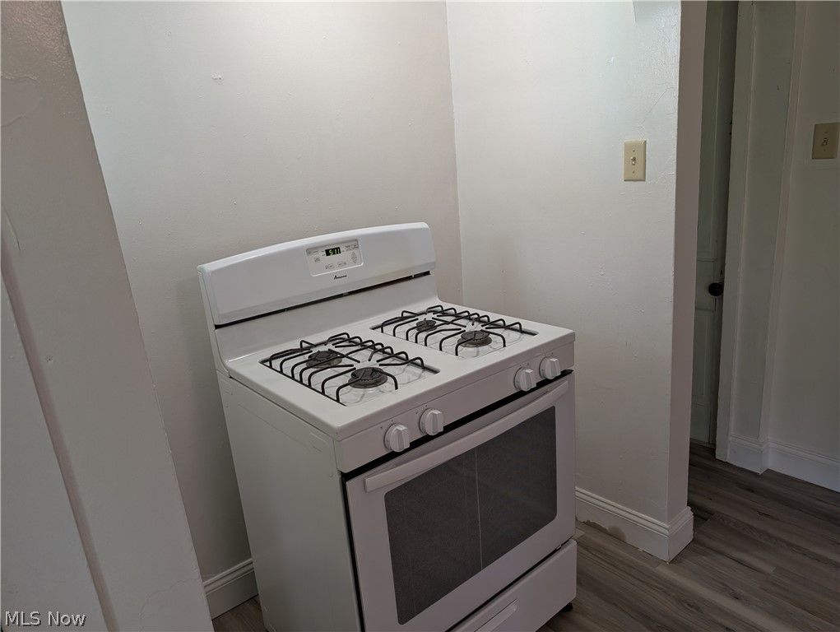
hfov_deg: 71.5
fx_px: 583
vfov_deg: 56.9
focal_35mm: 24
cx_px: 420
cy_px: 316
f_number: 1.68
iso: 316
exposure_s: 1/120
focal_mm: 6.9
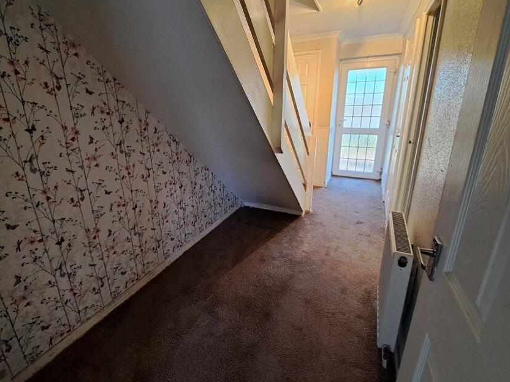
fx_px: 236
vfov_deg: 77.9
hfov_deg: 94.2
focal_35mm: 16
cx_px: 232
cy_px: 171
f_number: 2.2
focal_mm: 1.74
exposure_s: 1/50
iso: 160
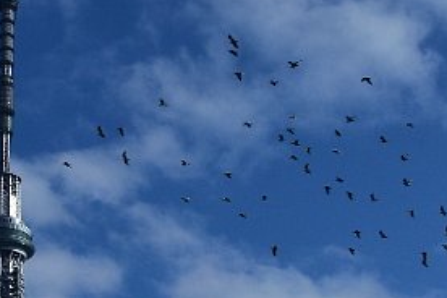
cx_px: 206
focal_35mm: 141
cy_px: 191
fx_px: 1747
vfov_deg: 9.7
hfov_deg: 14.6
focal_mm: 27
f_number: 8
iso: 100
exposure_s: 1/320
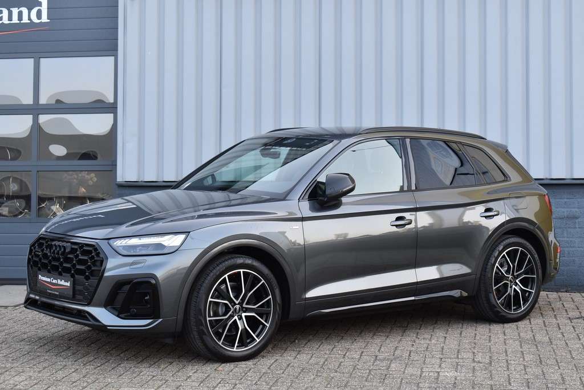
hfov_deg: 29.2
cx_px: 292
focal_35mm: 69
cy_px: 195
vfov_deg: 19.8
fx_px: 1120
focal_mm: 46
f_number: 7.1
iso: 400
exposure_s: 1/200
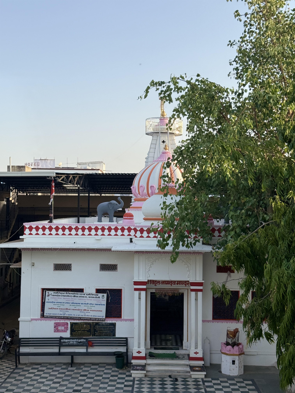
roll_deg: -0.9
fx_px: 545
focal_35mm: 48
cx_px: 148
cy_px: 196
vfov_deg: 39.7
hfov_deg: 30.3
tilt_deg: +1.5
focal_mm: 6.76
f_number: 1.78
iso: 64
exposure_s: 1/1795
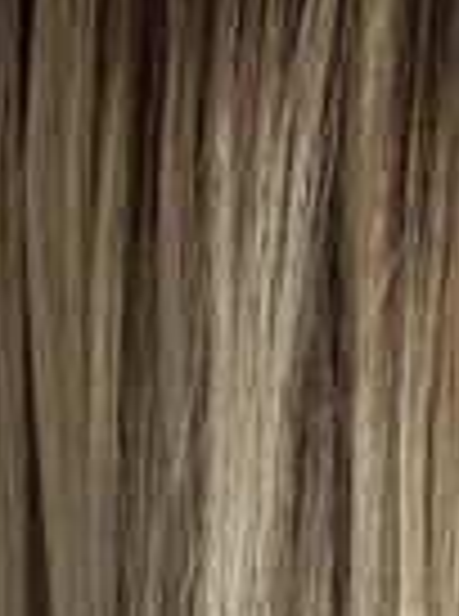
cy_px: 1718
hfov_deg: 8.0
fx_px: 3197
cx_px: 693
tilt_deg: -19.4
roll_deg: -1.2
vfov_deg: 9.2
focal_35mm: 180
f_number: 1.78
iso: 64
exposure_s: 1/132
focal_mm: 6.86
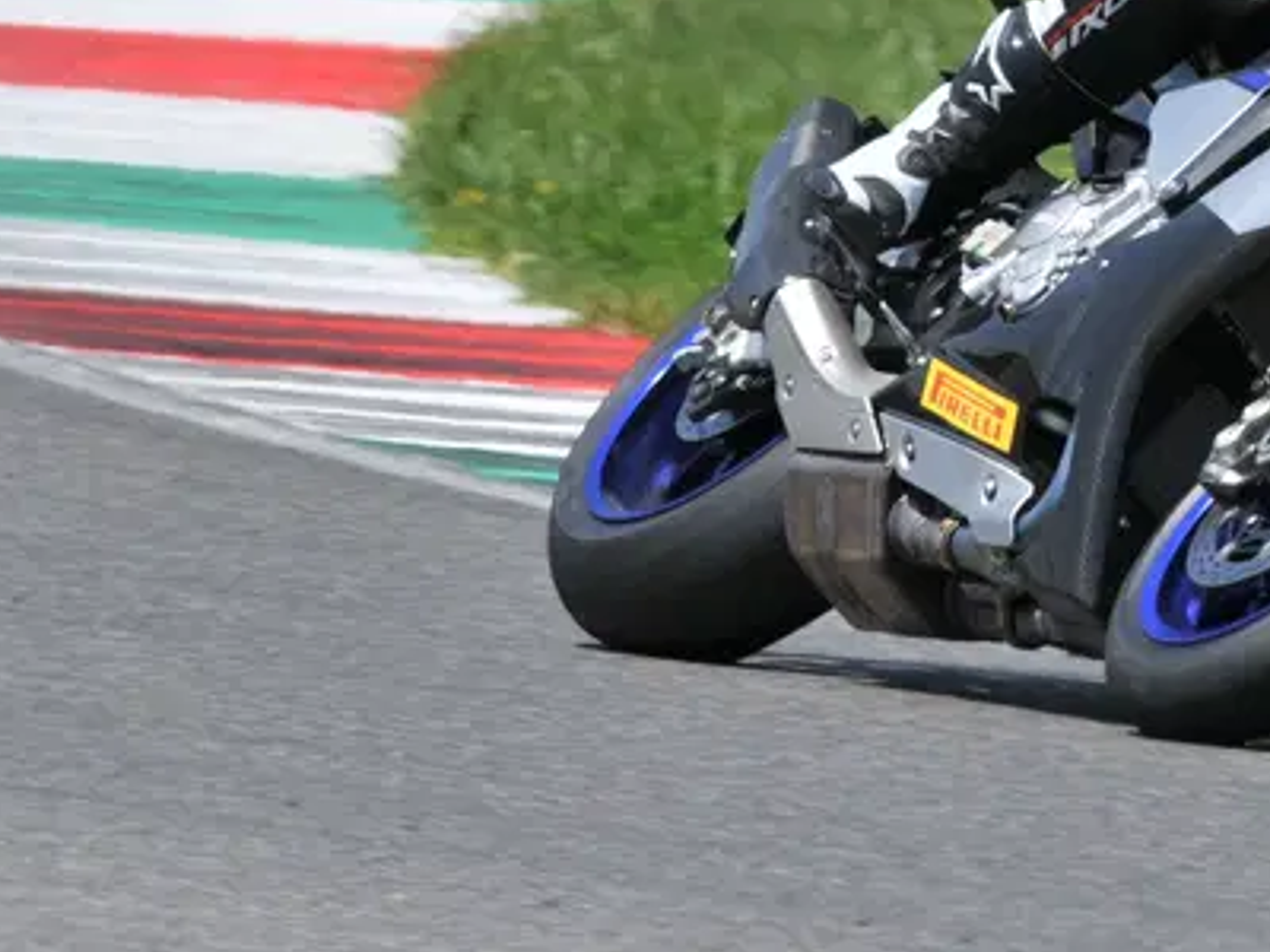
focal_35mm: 1297
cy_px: -2
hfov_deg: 1.5
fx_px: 47585
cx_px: 1295
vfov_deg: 1.1
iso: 200
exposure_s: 1/640
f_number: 10
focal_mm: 300
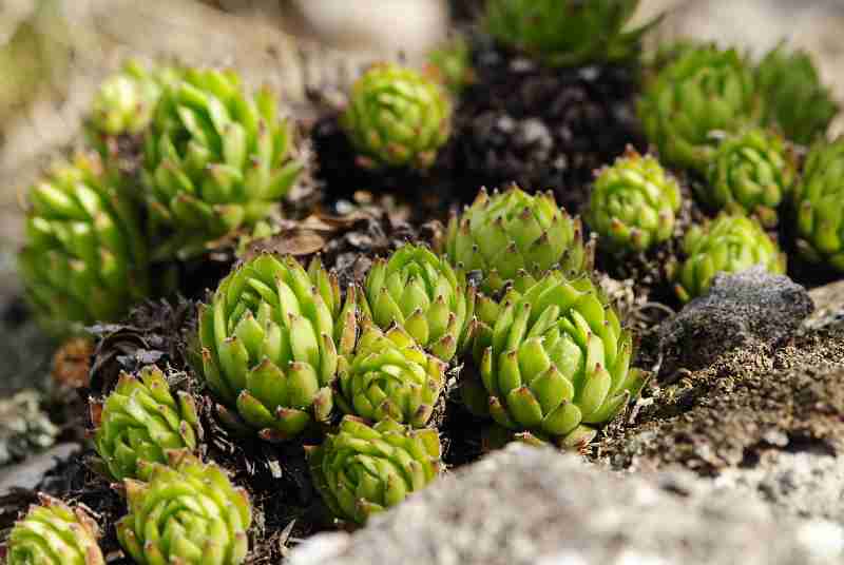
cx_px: 422
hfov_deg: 16.0
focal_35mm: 128
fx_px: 2994
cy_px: 282
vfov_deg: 10.8
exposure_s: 1/125
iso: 100
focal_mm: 85
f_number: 6.3
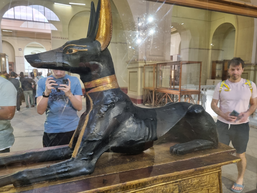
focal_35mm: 26
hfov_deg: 67.3
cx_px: 128
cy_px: 96
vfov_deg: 53.1
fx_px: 193
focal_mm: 5.4
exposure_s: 1/50
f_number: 1.8
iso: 640
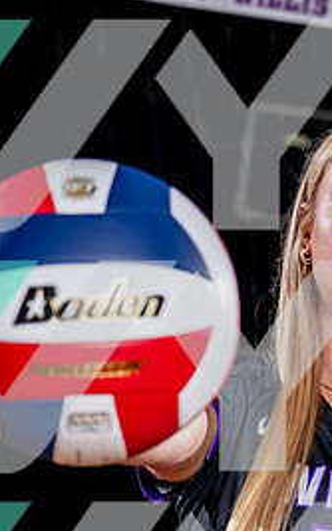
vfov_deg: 16.1
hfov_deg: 10.1
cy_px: 367
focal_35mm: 129
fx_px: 1867
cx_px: 336
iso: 100
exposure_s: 1/250
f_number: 4
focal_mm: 54
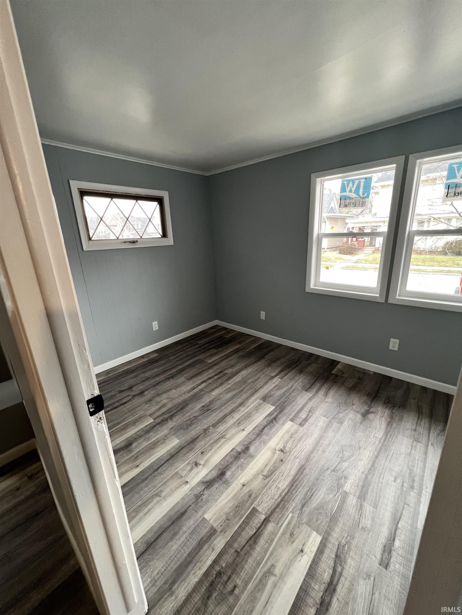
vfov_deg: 106.2
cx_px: 231
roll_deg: +1.7
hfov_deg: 89.9
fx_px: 231
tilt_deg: -16.5
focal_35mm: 13
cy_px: 308
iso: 160
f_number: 1.8
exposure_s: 1/60
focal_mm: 1.57
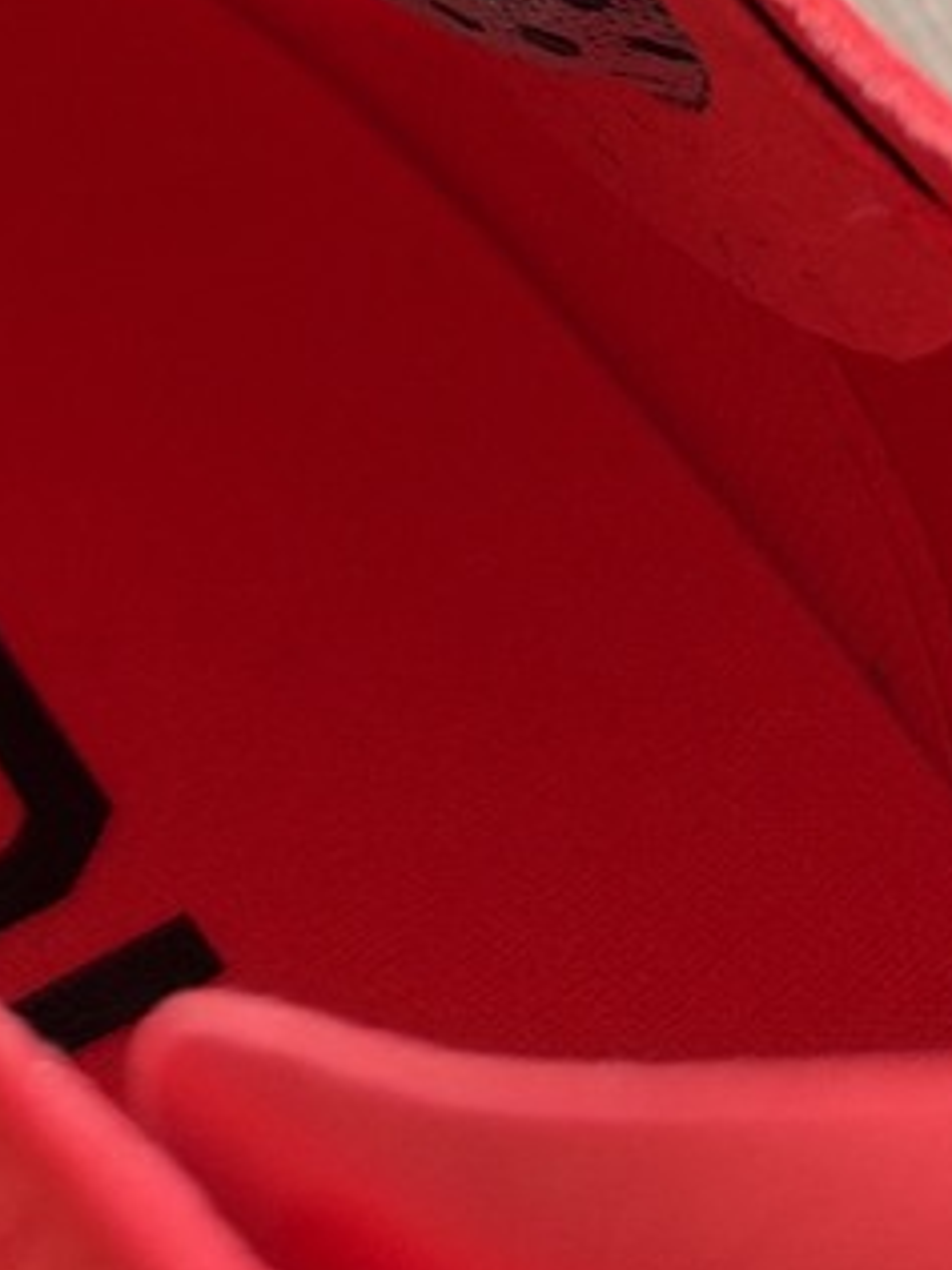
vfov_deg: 12.2
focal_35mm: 158
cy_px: -354
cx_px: -249
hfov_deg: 9.3
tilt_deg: -46.0
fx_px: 5794
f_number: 1.8
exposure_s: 1/60
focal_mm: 6.93
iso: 160
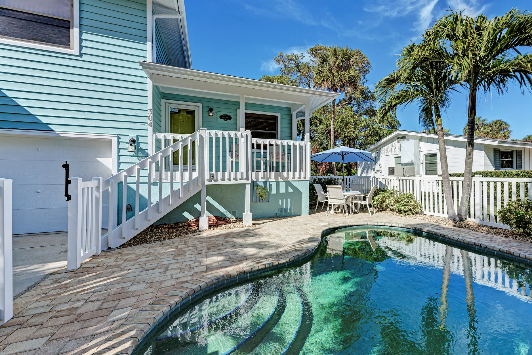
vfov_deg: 73.7
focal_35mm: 16
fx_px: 236
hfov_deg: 95.6
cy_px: 171
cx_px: 317
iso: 100
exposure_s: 1/500
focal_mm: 12
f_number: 8
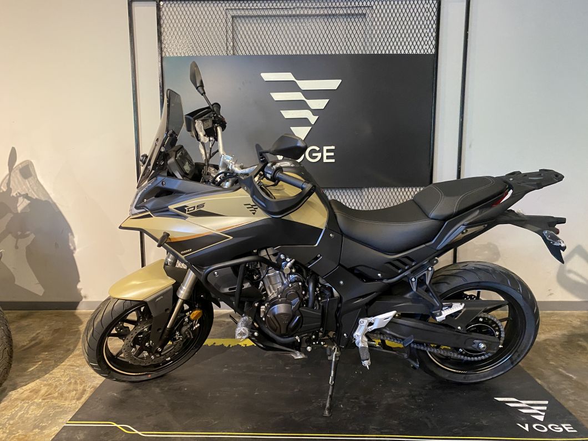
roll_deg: +0.2
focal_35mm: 26
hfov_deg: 67.3
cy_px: 220
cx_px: 294
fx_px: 442
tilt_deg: -7.8
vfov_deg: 53.1
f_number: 1.8
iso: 400
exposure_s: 1/50
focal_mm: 4.25
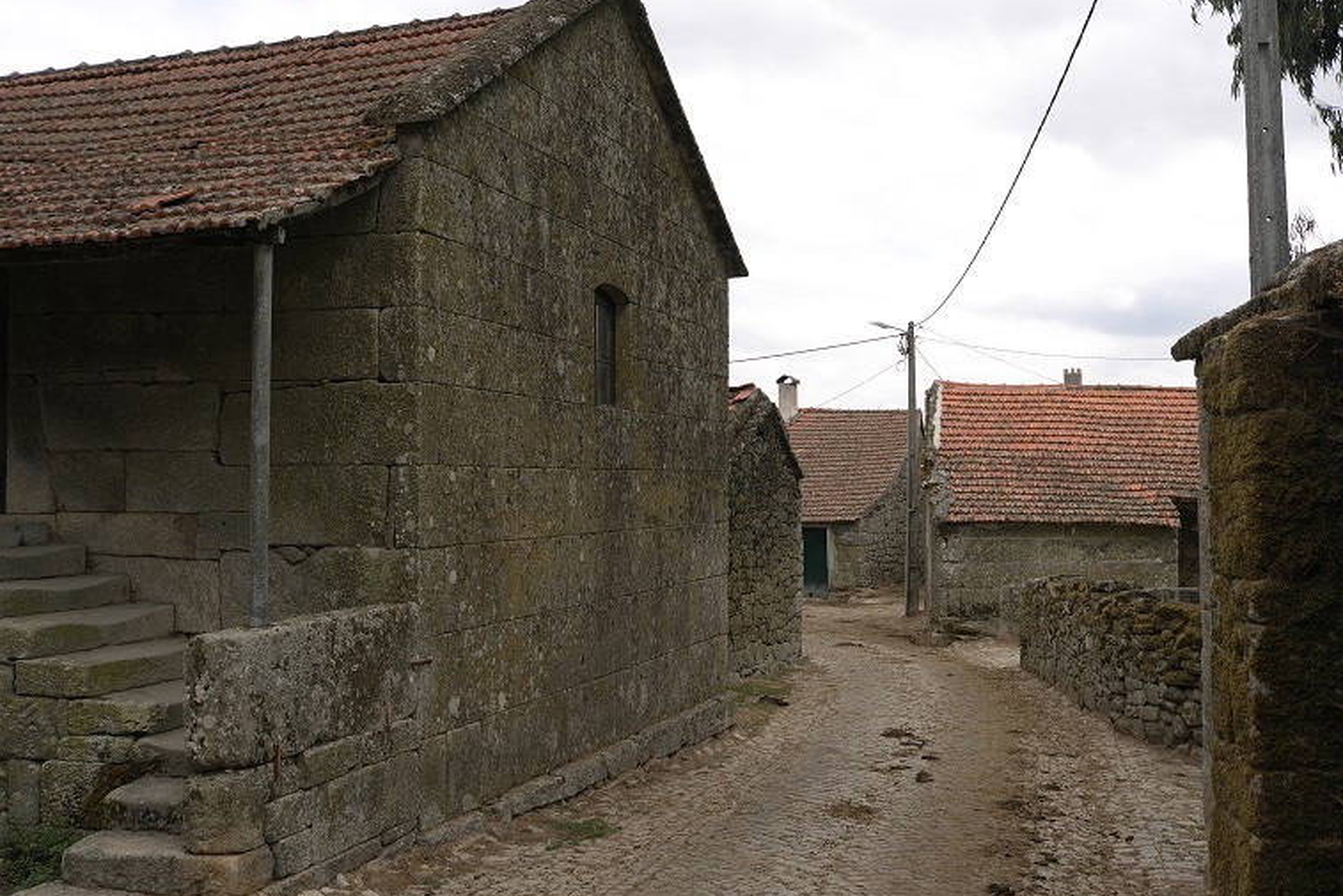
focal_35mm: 37
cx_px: 679
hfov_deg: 51.9
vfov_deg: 36.0
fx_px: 1380
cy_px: 438
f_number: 5.6
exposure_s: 1/400
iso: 100
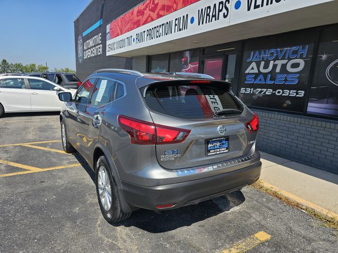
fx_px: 225
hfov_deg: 73.9
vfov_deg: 58.9
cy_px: 126
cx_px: 169
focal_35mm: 23
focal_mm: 6.3
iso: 10
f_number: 1.7
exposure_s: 1/650
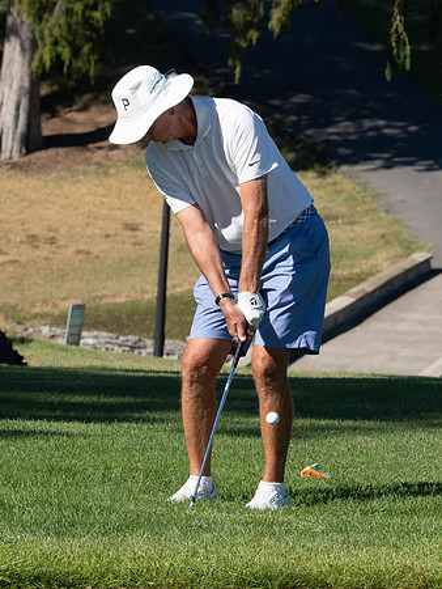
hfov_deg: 3.3
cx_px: 192
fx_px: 7697
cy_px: 290
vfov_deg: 4.4
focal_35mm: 453
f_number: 9
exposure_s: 1/2000
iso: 1250
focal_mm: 150
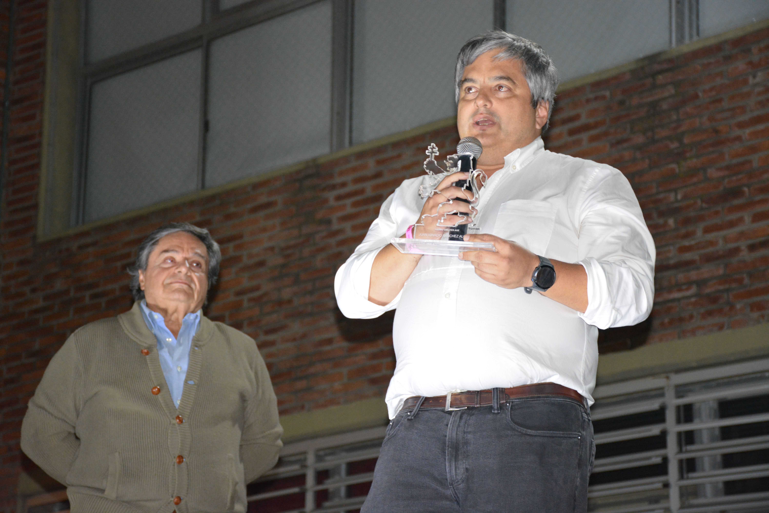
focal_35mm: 99
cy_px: 256
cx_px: 384
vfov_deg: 13.8
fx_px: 2115
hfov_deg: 20.6
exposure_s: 1/60
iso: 2200
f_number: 5
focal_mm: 66
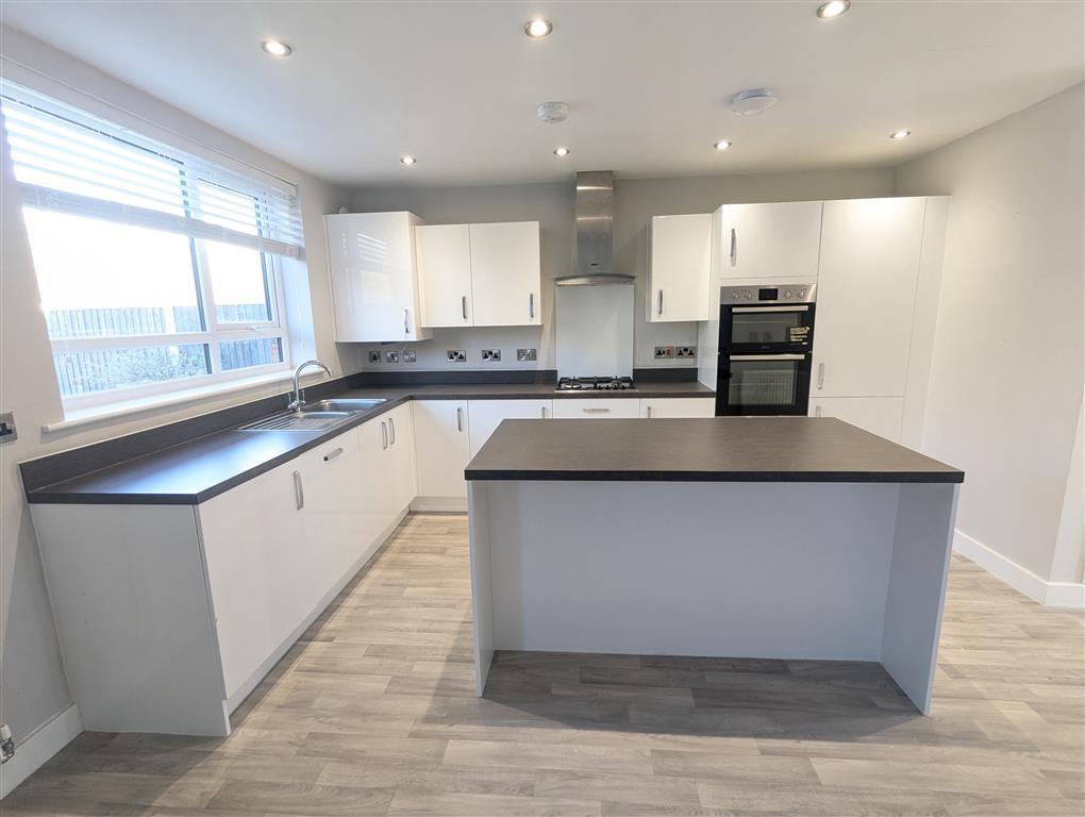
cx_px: 542
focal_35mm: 16
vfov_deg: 78.2
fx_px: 502
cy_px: 408
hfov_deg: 94.4
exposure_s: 1/90.1
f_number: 2.2
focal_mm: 2.35
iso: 271
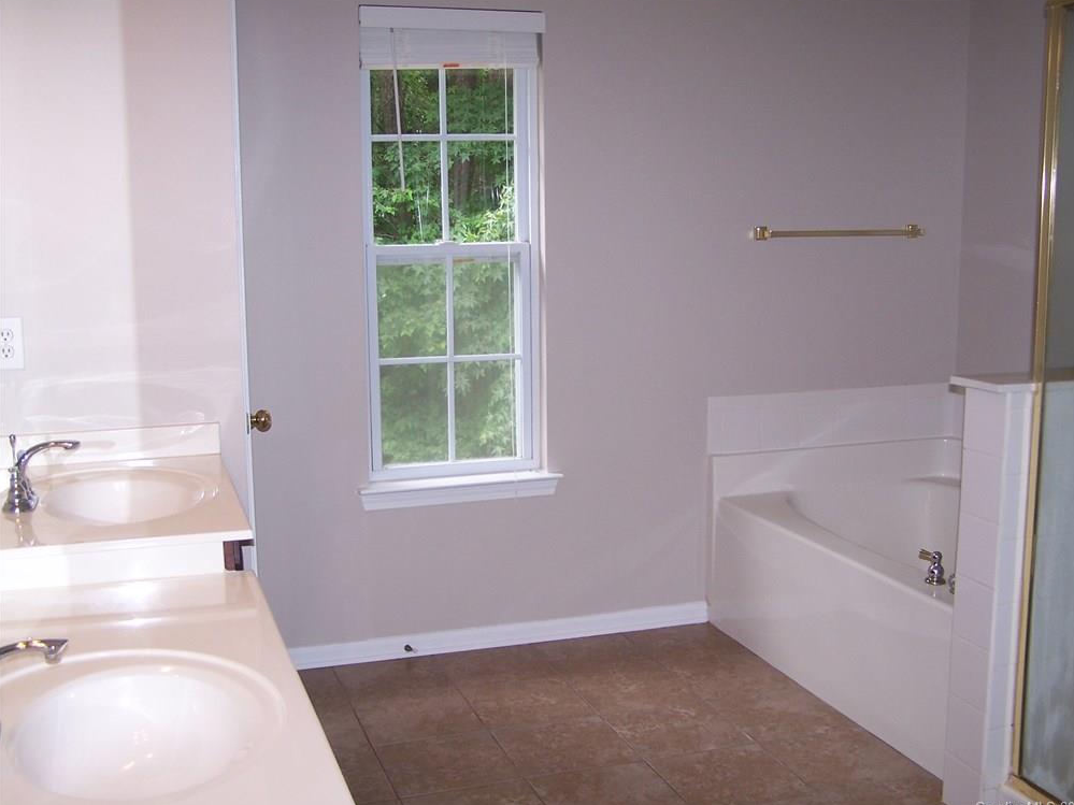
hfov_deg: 45.8
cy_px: 405
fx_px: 1272
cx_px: 548
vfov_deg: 35.1
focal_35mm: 41
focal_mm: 6.7
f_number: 2.8
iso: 80
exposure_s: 1/60
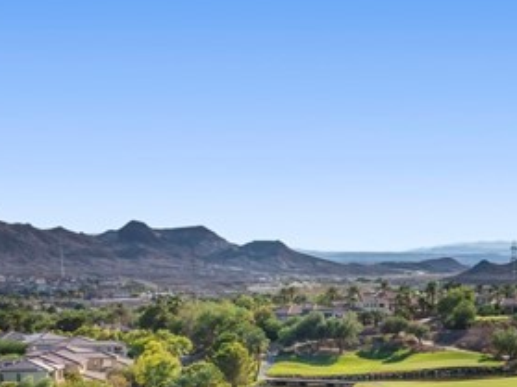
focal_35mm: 88
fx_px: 1314
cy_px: 556
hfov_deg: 21.0
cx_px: 597
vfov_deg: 15.6
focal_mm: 12.29
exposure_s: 1/500
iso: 150
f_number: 2.8
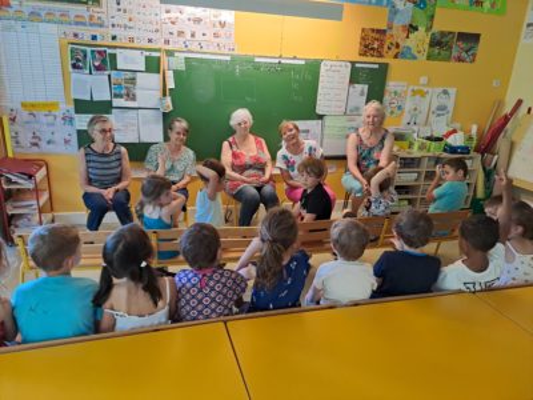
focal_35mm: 25
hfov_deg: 69.4
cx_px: 266
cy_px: 200
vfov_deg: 54.9
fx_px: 385
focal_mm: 4.65
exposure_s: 1/50
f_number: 1.8
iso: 200
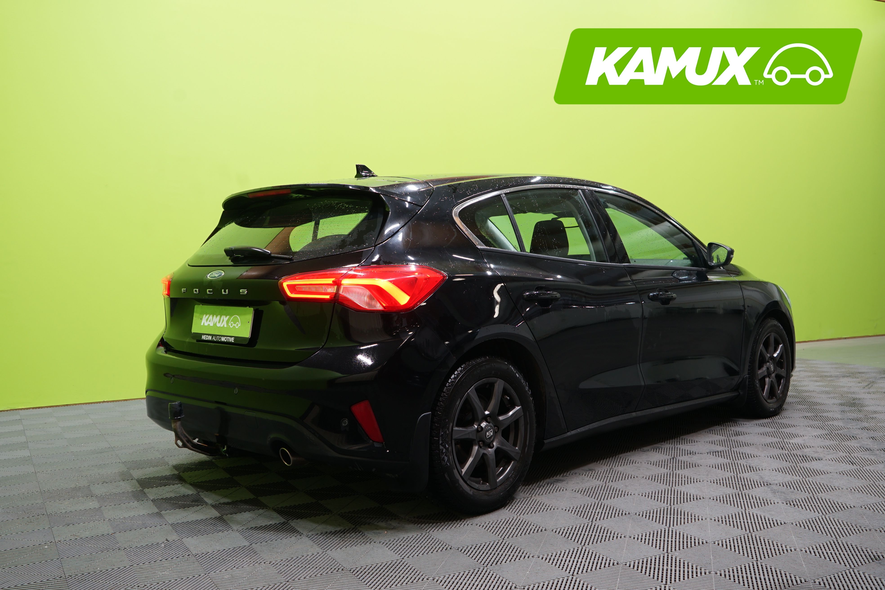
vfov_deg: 40.0
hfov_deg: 57.2
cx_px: 442
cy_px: 295
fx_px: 811
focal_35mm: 33
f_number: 5.6
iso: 400
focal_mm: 33
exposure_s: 1/20
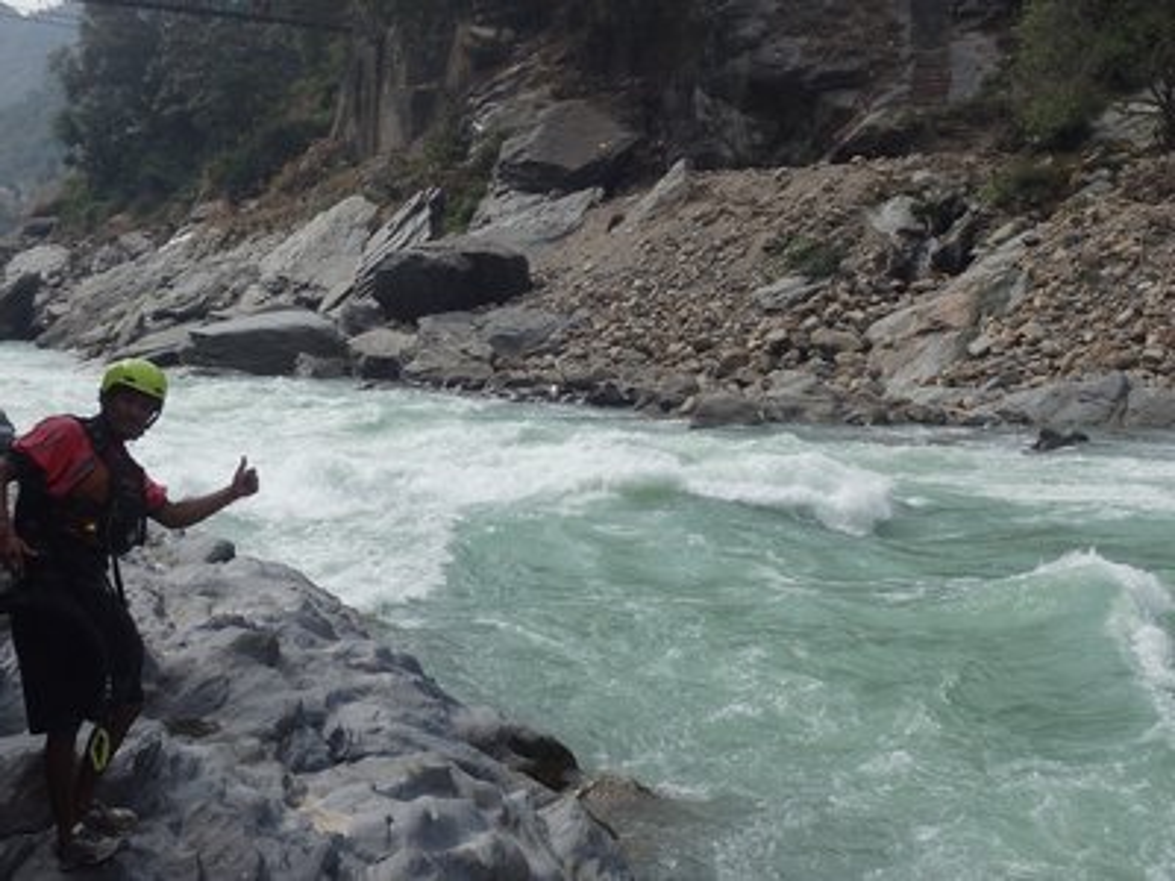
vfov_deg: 26.1
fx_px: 1901
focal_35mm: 56
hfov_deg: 34.3
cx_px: 588
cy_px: 440
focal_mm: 10
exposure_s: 1/800
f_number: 5.1
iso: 125
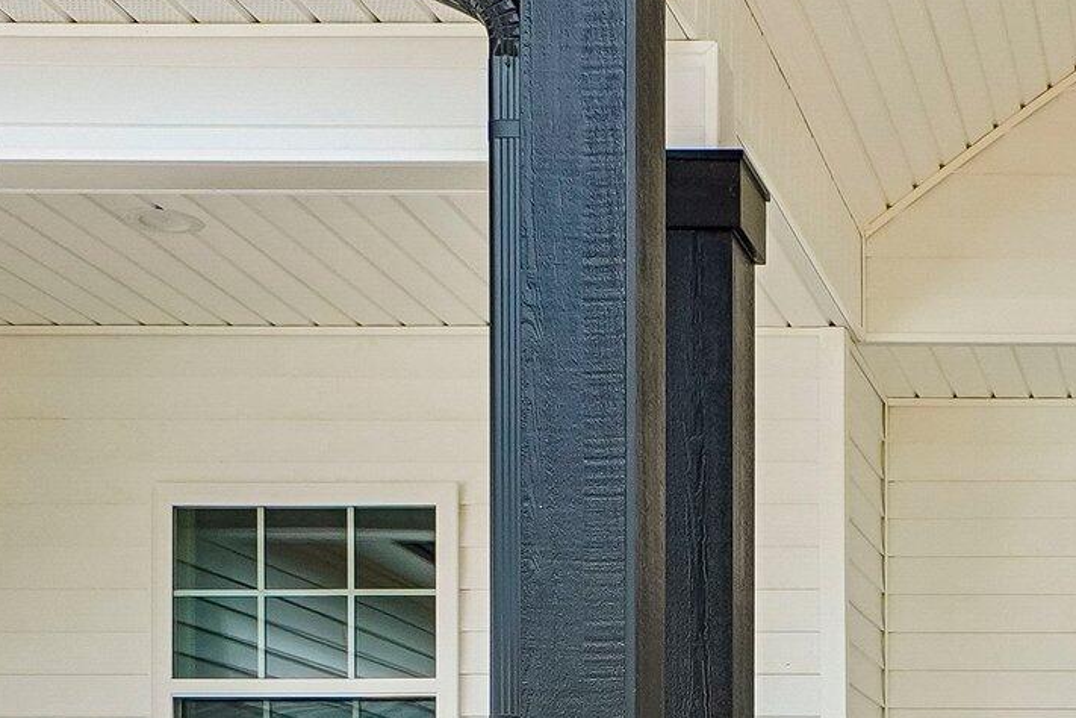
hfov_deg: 25.4
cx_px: 1276
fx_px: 2152
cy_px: 967
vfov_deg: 17.6
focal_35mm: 72
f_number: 8
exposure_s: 1/200
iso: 400
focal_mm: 17
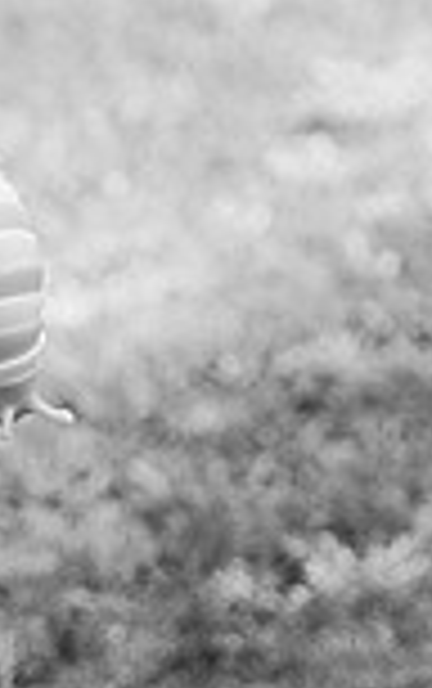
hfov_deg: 4.8
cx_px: -333
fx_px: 5072
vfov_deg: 7.8
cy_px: 286
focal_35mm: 270
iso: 400
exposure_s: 1/1600
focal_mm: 70
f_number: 2.8
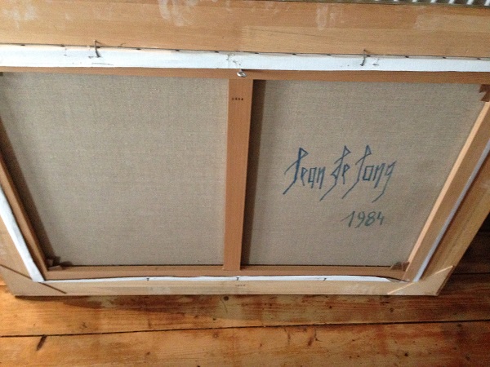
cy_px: 184
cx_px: 245
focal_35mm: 33
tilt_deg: -54.7
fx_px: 467
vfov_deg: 42.9
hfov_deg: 55.4
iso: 500
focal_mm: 4.12
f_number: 2.4
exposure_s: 1/15
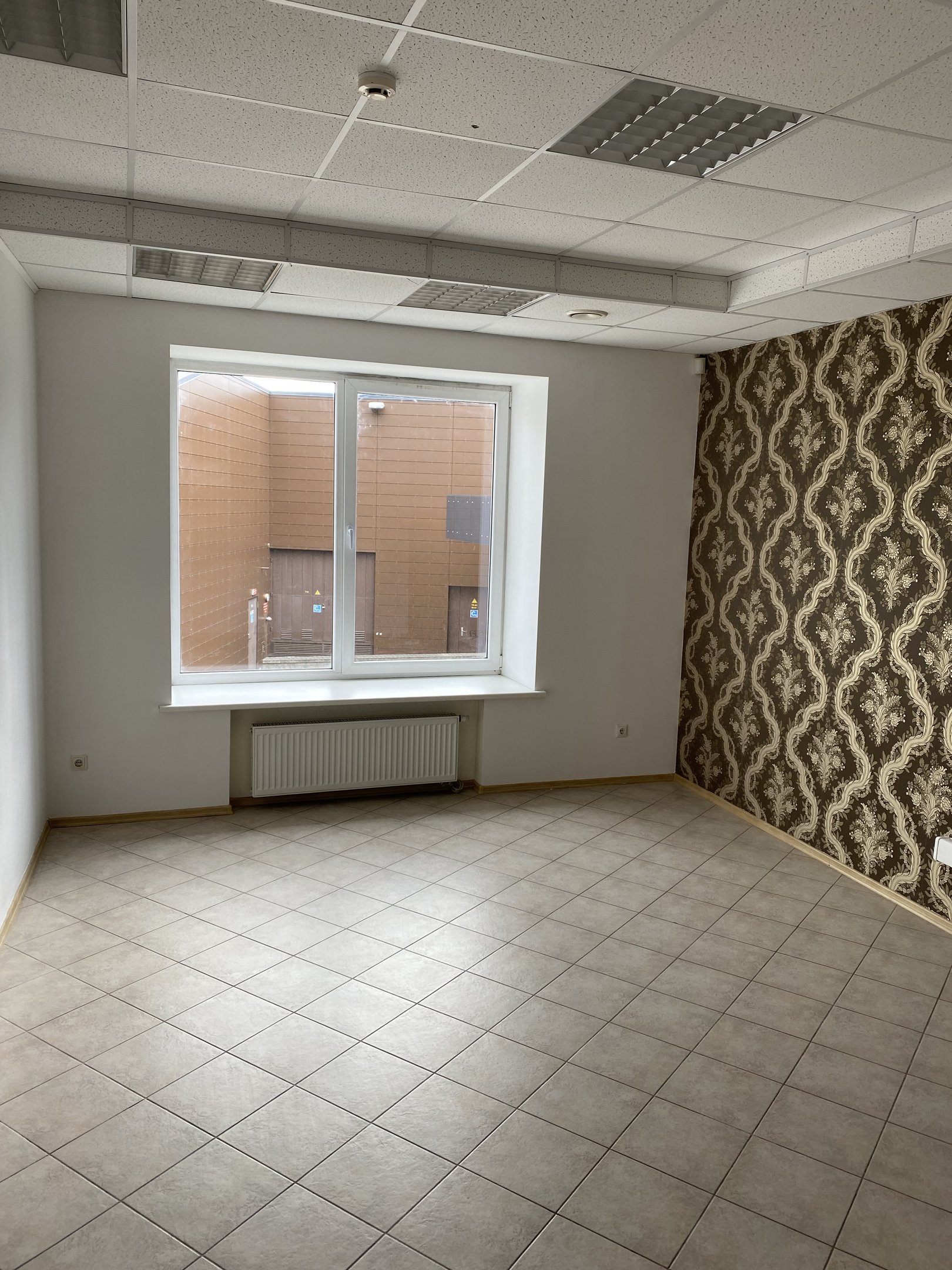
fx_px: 953
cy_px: 635
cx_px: 476
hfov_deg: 53.1
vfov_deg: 67.3
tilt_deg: -7.0
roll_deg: -0.9
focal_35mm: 26
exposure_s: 1/122
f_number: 1.8
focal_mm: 4.25
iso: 40
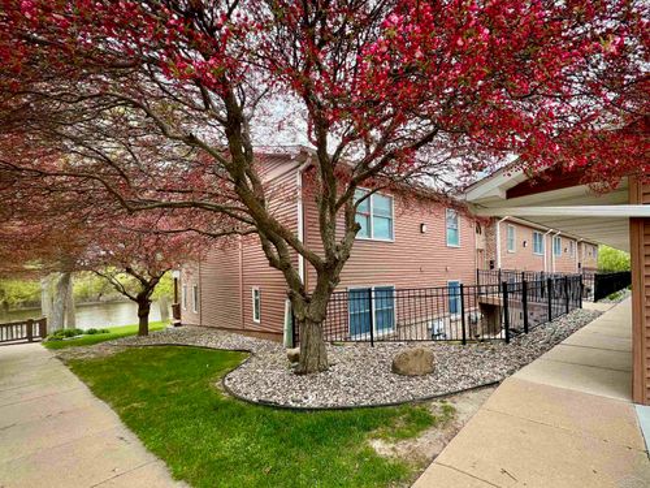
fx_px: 244
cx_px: 325
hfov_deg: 106.2
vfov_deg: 89.9
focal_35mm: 13
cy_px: 244
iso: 32
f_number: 1.8
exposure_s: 1/285
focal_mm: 1.57
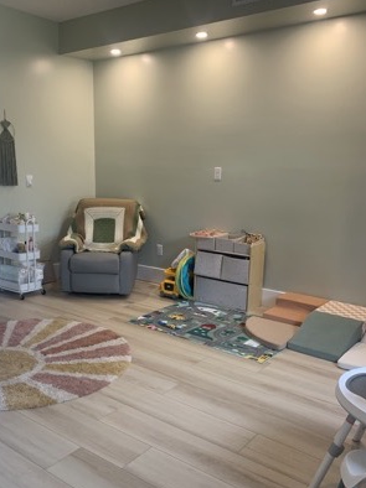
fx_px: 466
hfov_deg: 42.6
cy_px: 277
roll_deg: -0.6
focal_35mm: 33
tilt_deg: -12.7
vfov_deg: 55.2
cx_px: 141
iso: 80
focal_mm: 4.25
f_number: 1.8
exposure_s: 1/60
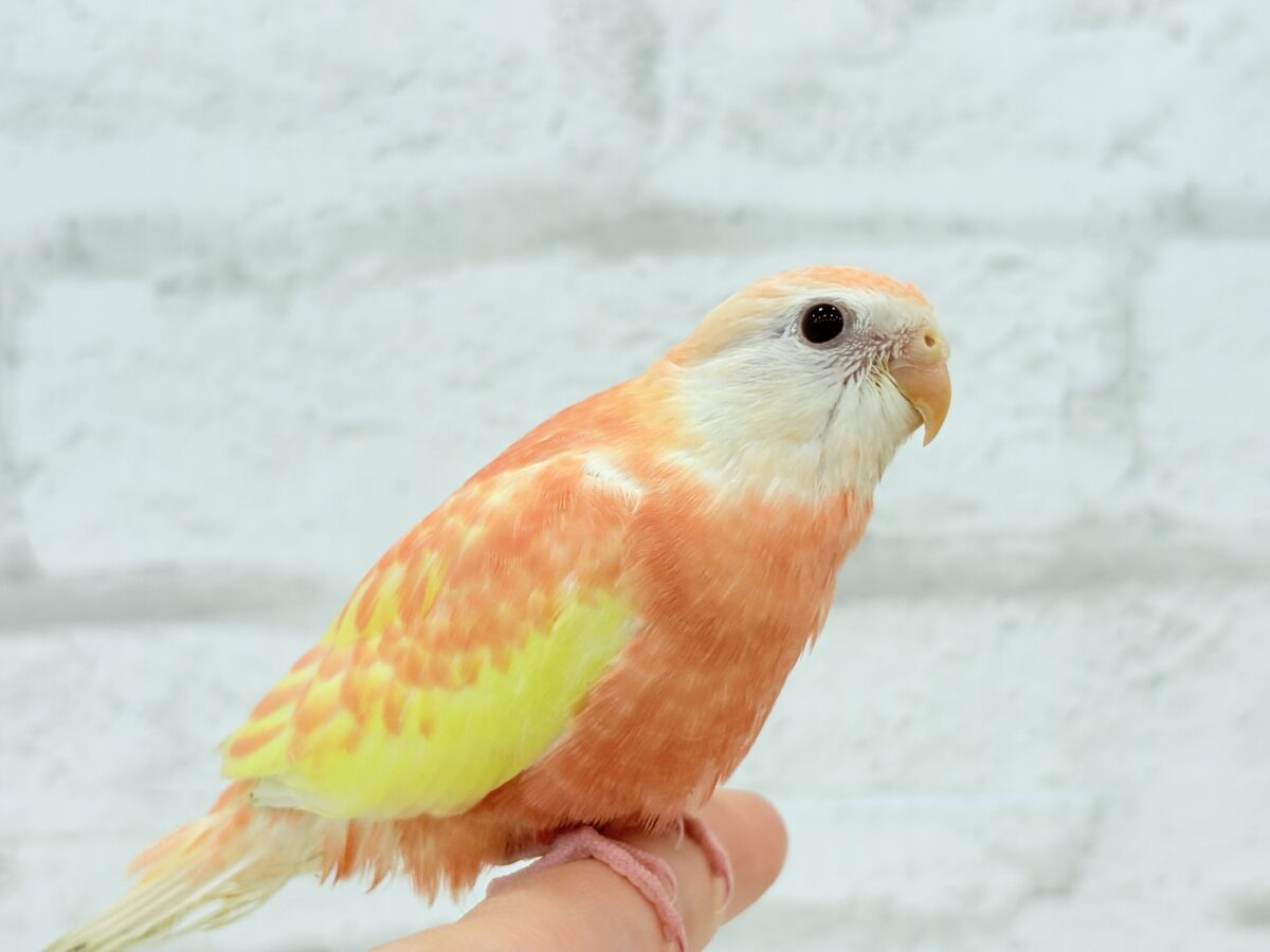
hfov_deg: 36.8
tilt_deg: +4.0
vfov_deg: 28.0
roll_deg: +4.0
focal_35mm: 52
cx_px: 635
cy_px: 476
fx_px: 1908
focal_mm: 5.96
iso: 50
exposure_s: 1/100
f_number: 1.6
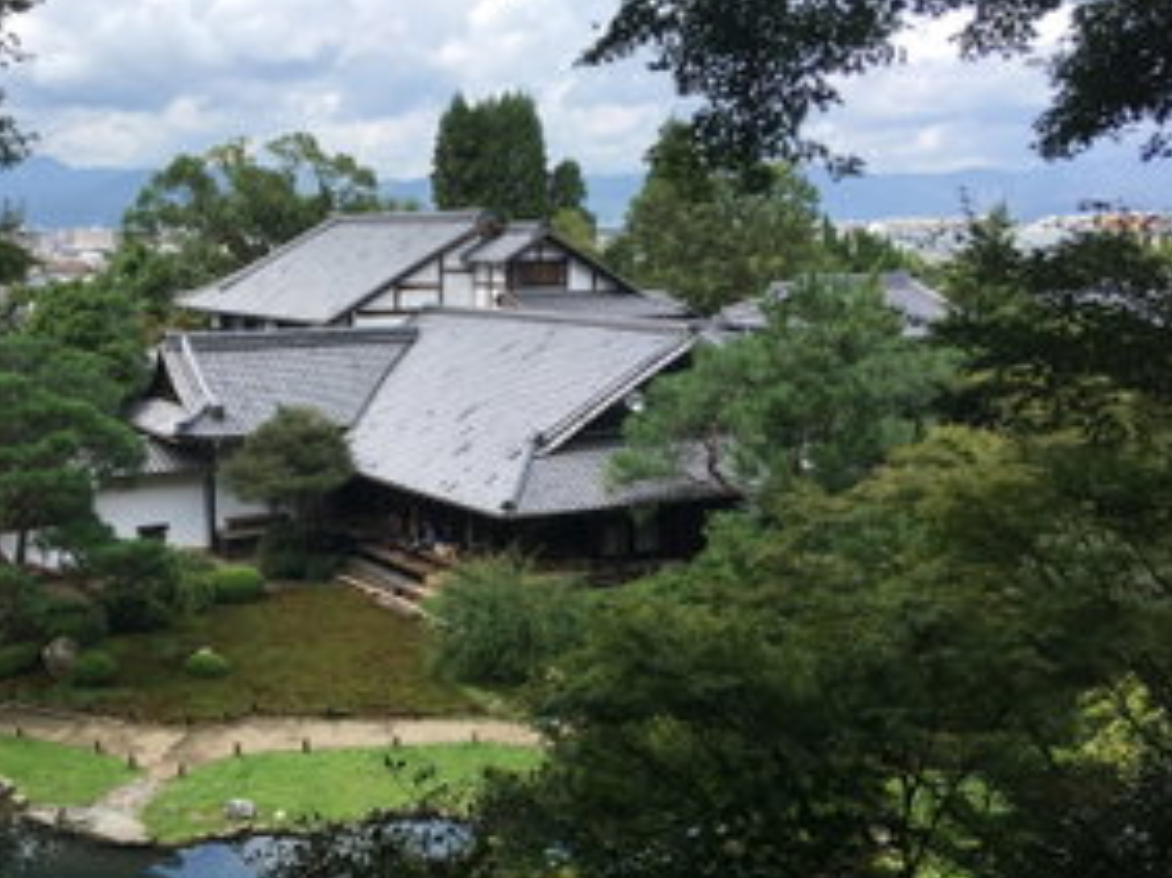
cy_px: 501
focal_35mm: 41
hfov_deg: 44.9
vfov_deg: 35.1
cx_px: 356
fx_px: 1388
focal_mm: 4.15
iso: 25
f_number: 2.2
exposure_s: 1/874
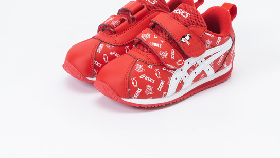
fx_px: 958
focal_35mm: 129
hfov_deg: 16.6
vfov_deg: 9.4
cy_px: 49
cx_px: 155
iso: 100
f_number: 11
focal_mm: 62
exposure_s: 1/160
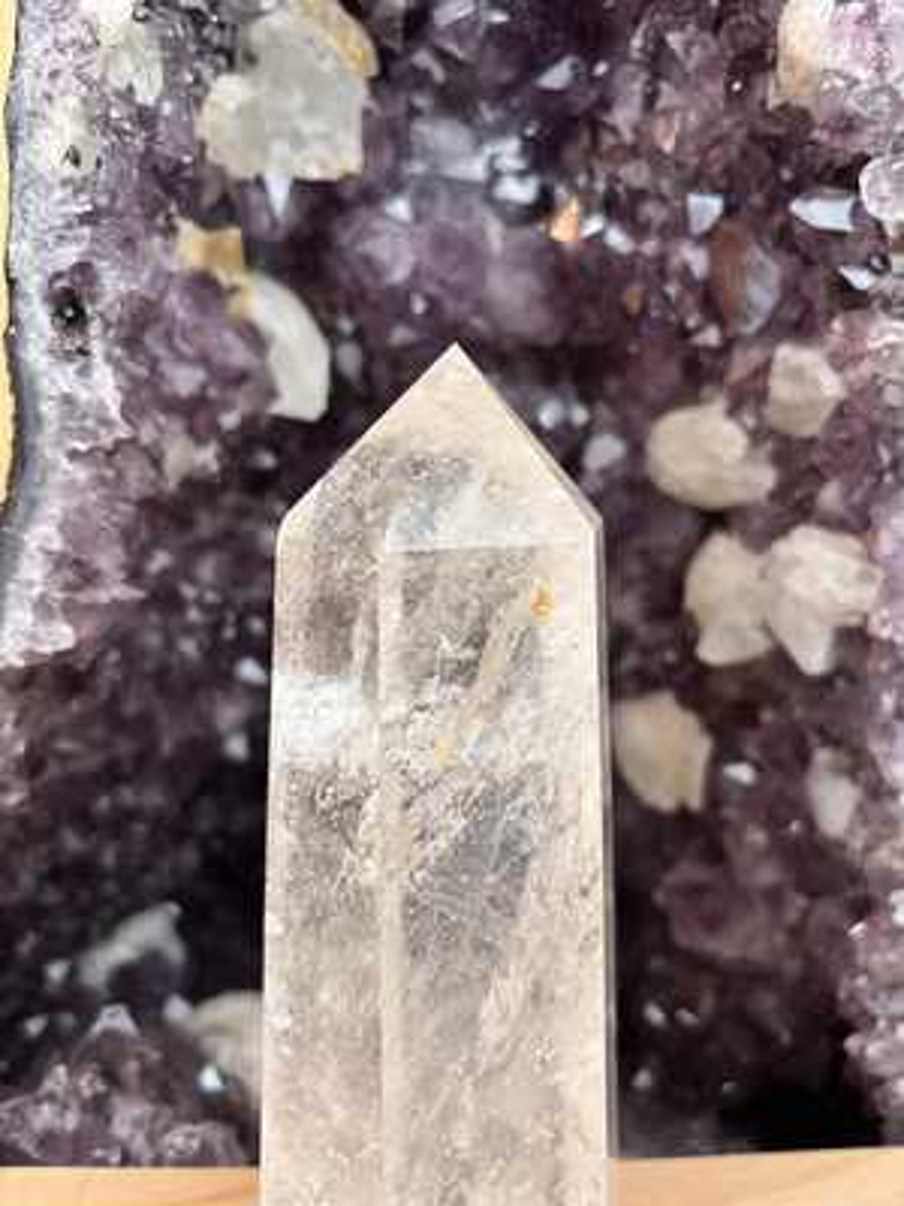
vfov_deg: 67.3
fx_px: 905
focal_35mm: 26
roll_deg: -0.1
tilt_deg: -12.1
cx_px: 452
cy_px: 603
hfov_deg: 53.1
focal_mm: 5.96
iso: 320
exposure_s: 1/60
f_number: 1.6
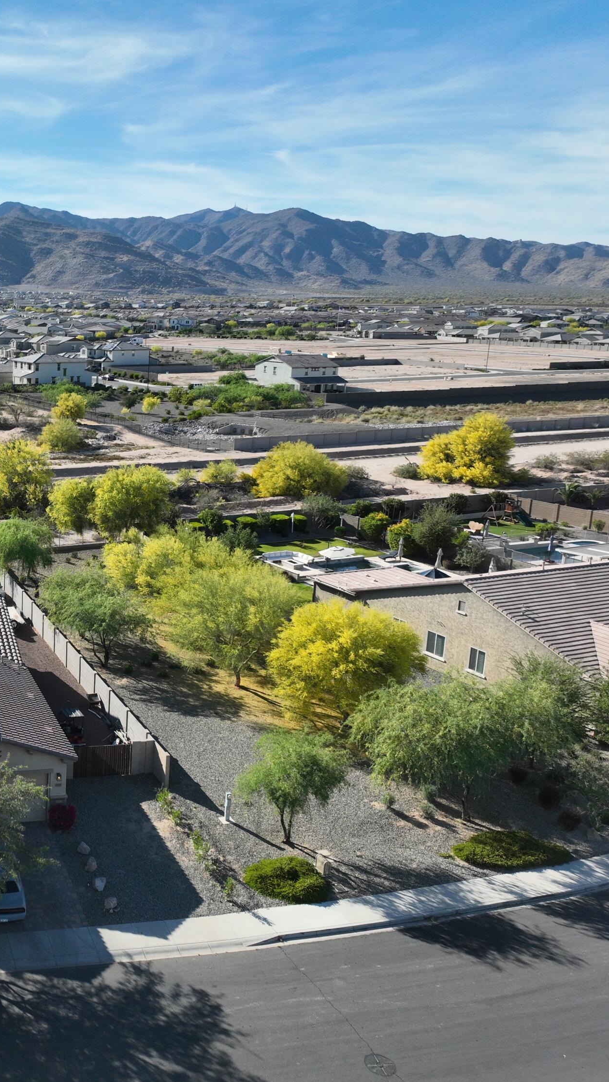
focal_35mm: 35
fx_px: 1005
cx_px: -46
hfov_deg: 30.5
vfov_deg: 56.6
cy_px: 542
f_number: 2.8
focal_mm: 12.29
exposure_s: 1/2500
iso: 200
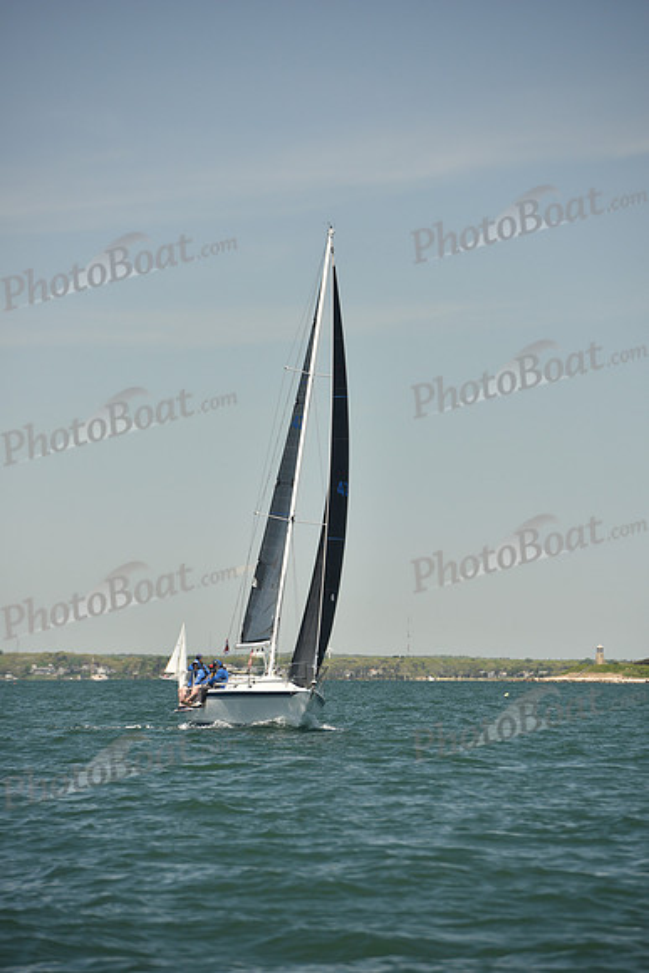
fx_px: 5405
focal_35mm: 200
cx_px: 324
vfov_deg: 10.3
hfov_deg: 6.9
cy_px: 486
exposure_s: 1/800
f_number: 5.6
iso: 250
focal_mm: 200
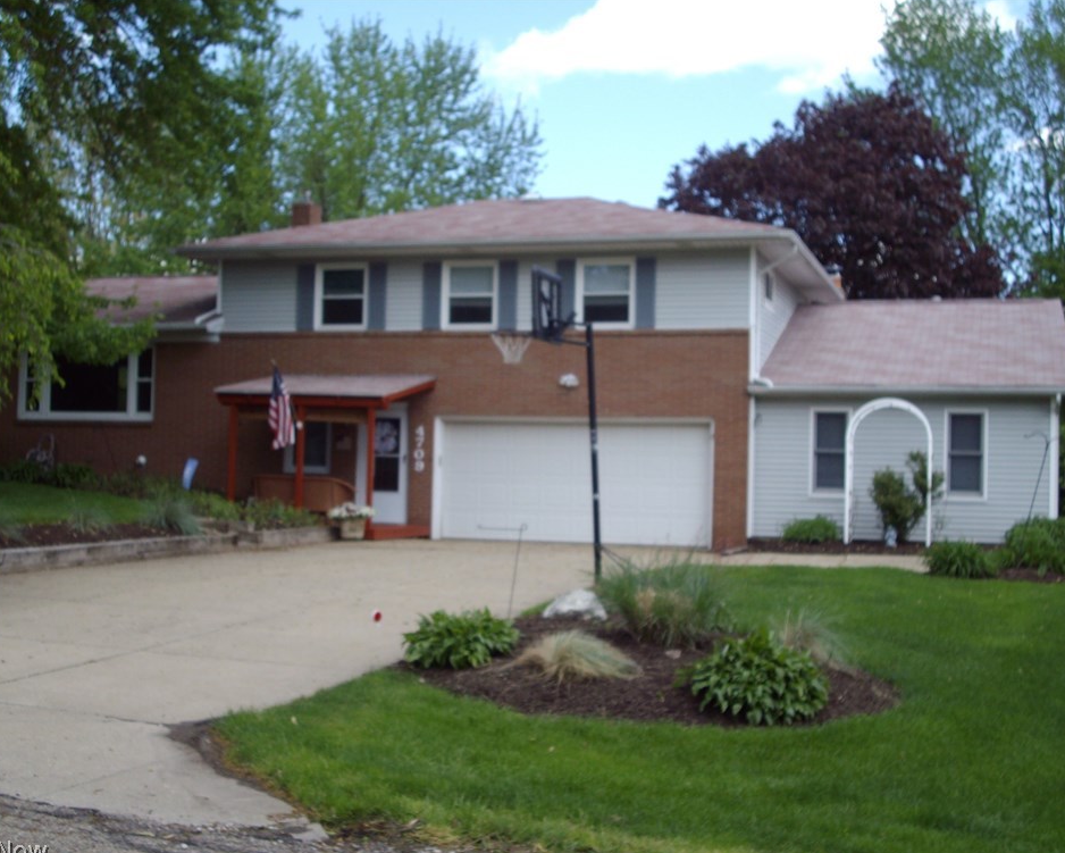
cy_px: 433
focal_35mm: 49
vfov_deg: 30.9
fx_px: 1545
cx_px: 511
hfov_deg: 38.0
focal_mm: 7.6
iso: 80
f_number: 3.1
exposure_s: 1/320
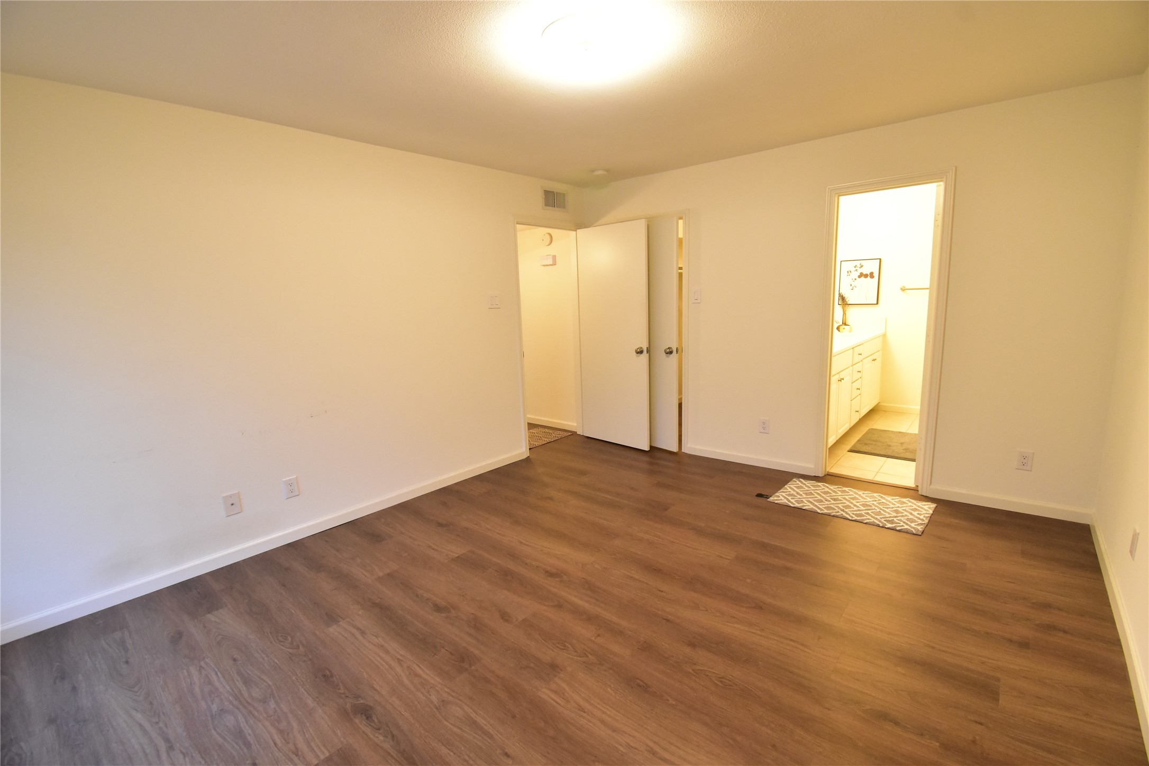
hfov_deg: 100.4
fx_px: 479
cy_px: 383
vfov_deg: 77.3
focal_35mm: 15
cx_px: 574
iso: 2000
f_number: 7.1
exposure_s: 1/15
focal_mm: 10
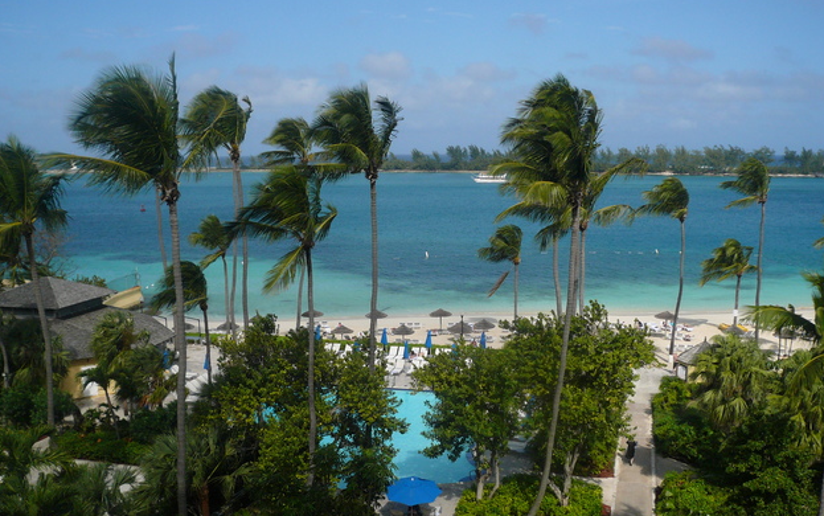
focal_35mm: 37
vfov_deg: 34.4
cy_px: 311
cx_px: 407
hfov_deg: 52.7
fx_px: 831
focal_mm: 5.4
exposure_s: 1/320
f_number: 9
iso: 100
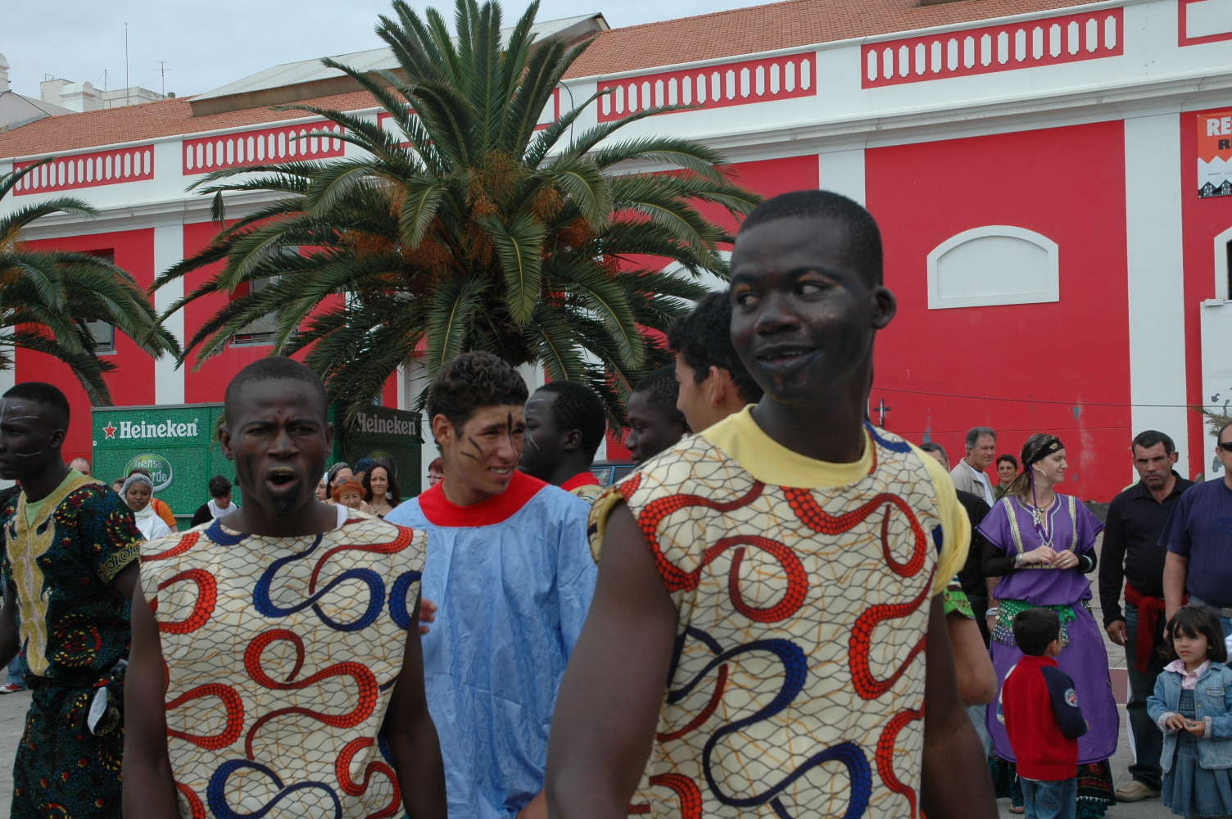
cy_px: 410
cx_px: 616
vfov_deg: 30.8
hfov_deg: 45.0
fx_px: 1487
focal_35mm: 44
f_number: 9
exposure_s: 1/320
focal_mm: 29
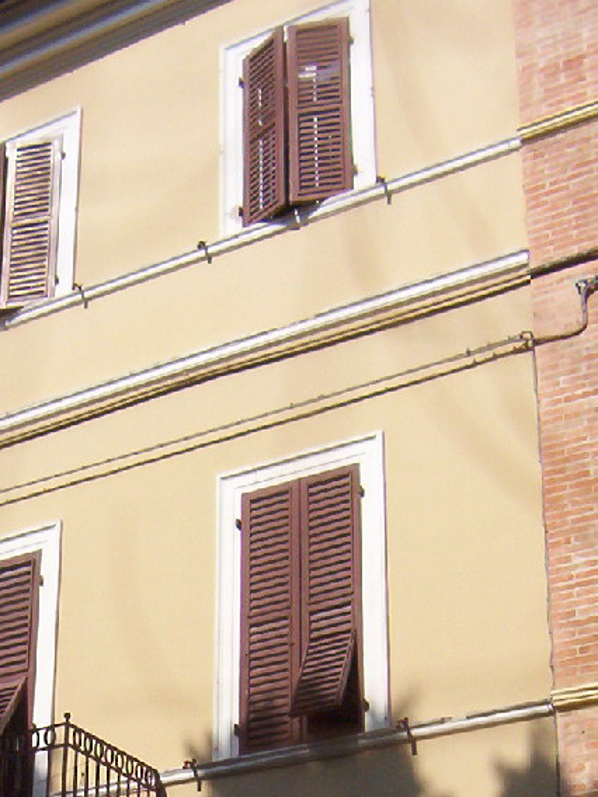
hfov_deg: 19.4
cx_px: 102
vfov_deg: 24.7
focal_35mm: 75
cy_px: 804
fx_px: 1728
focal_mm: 5.54
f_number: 5.24
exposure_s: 1/816
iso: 100
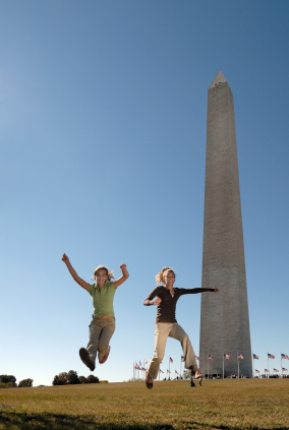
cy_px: 215
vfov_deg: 67.3
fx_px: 324
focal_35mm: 27
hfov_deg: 48.1
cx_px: 144
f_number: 9
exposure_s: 1/320
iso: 100
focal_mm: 18
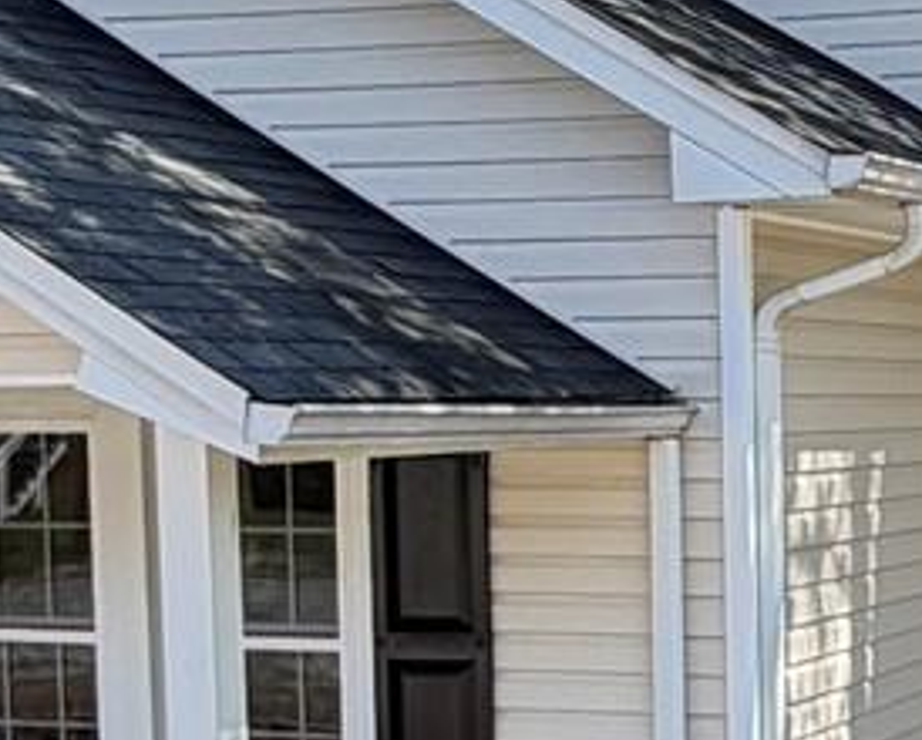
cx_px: 858
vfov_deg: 14.9
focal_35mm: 102
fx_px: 2787
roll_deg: +2.3
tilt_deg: -3.1
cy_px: 686
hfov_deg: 18.4
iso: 64
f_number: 2.2
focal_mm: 2.22
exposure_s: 1/192
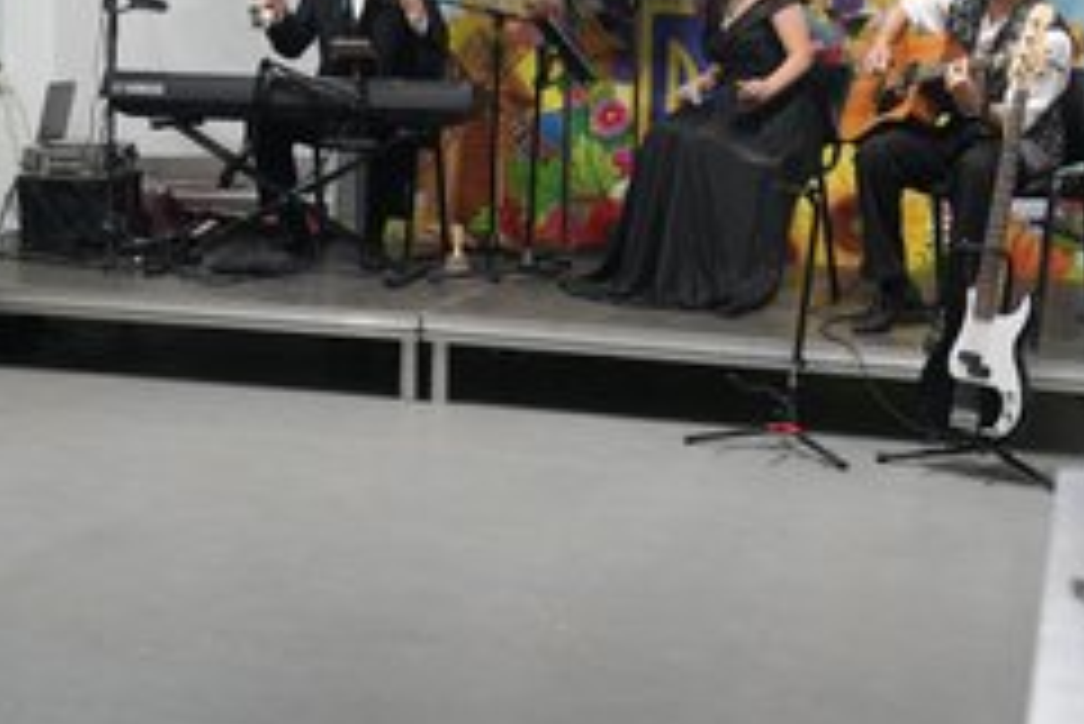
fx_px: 1898
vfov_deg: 21.4
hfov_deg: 31.9
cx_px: 571
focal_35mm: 63
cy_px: 187
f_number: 4
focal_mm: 38
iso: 2500
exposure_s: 1/160
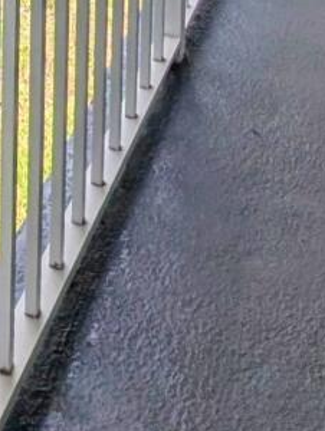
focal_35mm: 80
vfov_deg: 17.2
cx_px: -58
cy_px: -450
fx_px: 999
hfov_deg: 17.7
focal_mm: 2.02
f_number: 1.7
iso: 57
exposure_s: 1/2169
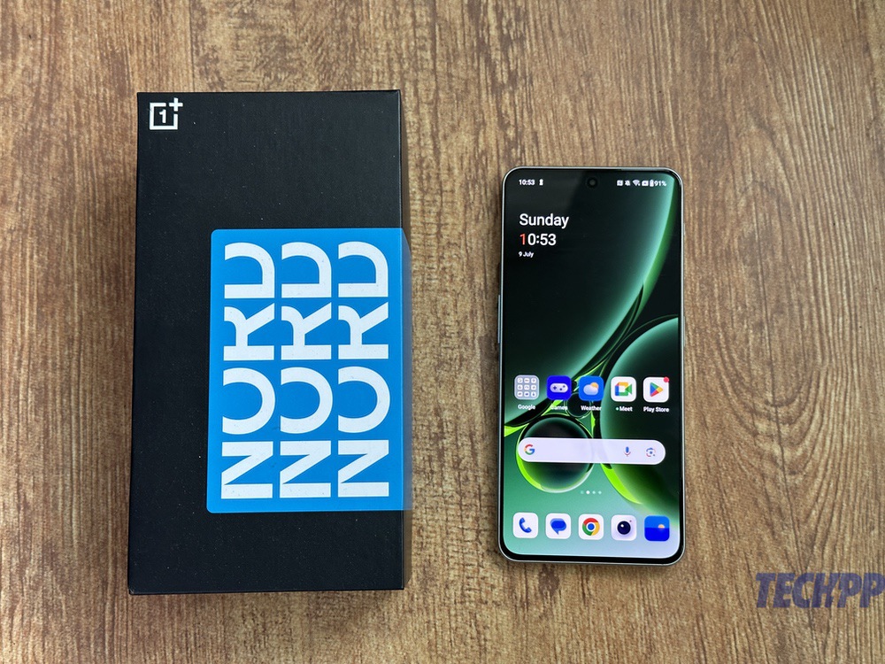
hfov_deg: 39.7
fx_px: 1227
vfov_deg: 30.3
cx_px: 442
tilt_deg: -82.2
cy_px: 332
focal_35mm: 48
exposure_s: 1/50
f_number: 1.78
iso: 100
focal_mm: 6.86
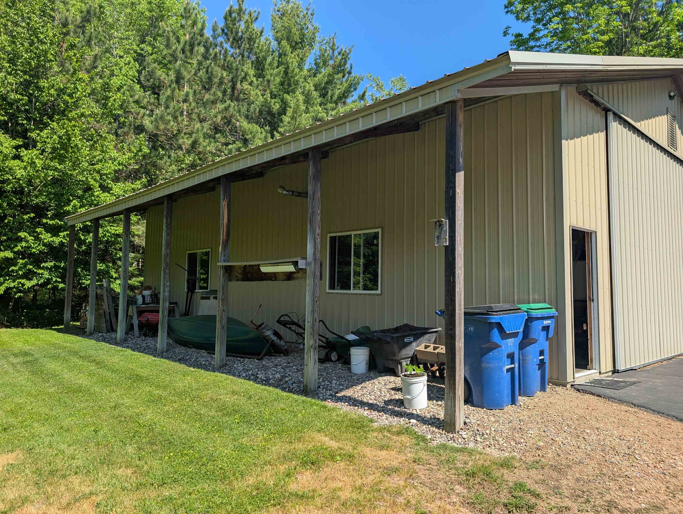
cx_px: 342
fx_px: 474
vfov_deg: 56.9
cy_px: 257
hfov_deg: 71.5
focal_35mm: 24
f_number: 1.68
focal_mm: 6.9
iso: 21
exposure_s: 1/752
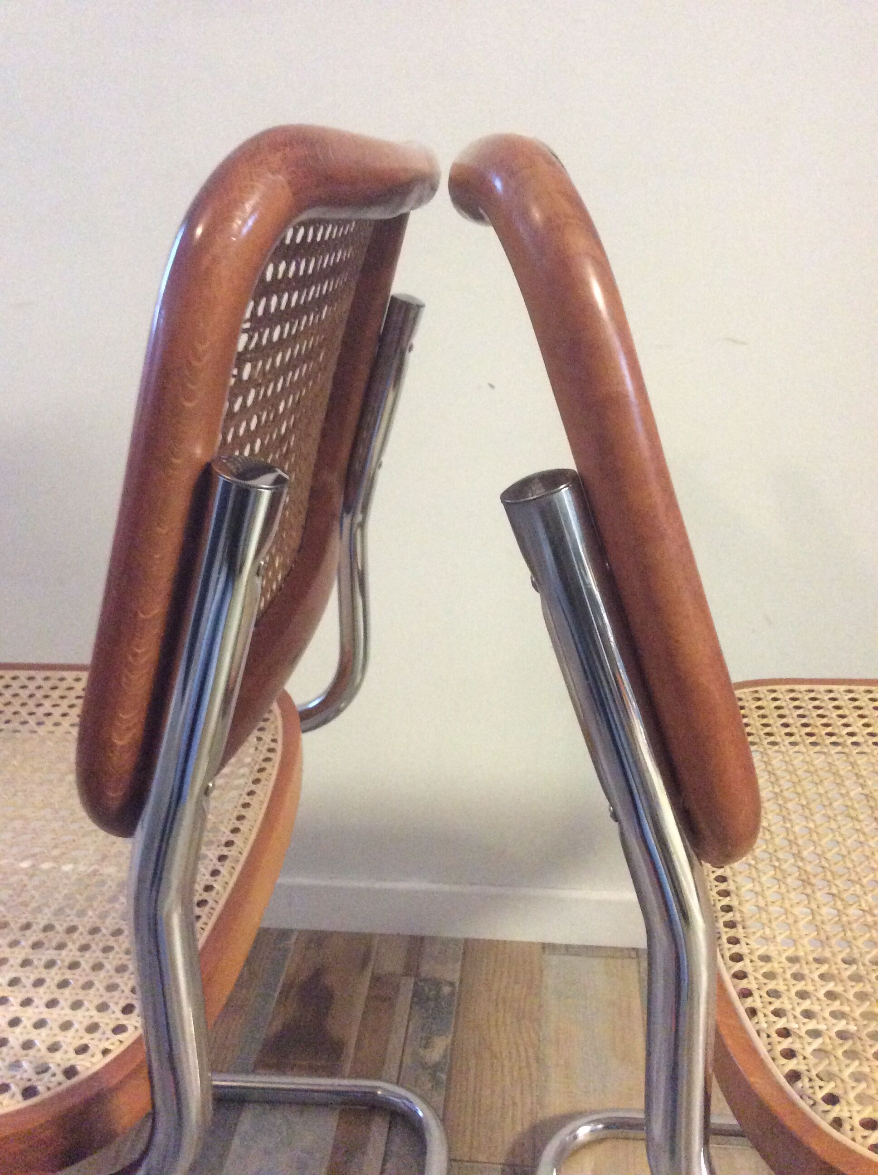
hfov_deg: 44.1
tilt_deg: -22.8
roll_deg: +1.8
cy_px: 588
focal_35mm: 32
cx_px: 439
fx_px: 1085
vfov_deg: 56.9
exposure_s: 1/17
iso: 400
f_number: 2.4
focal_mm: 3.3
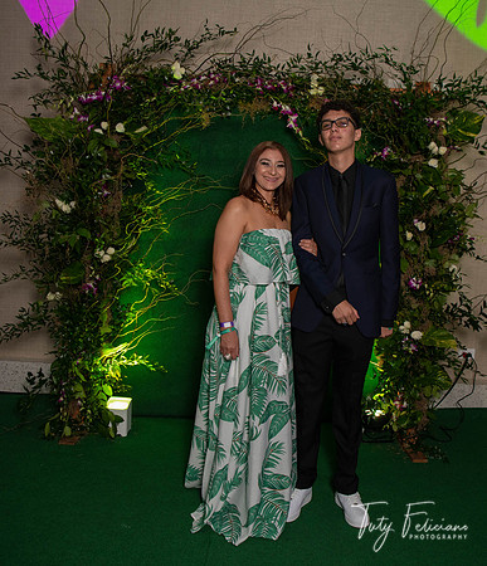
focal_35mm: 34
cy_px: 285
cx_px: 296
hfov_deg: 45.2
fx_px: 581
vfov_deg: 52.0
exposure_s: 1/50
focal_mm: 24
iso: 500
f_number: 4.5
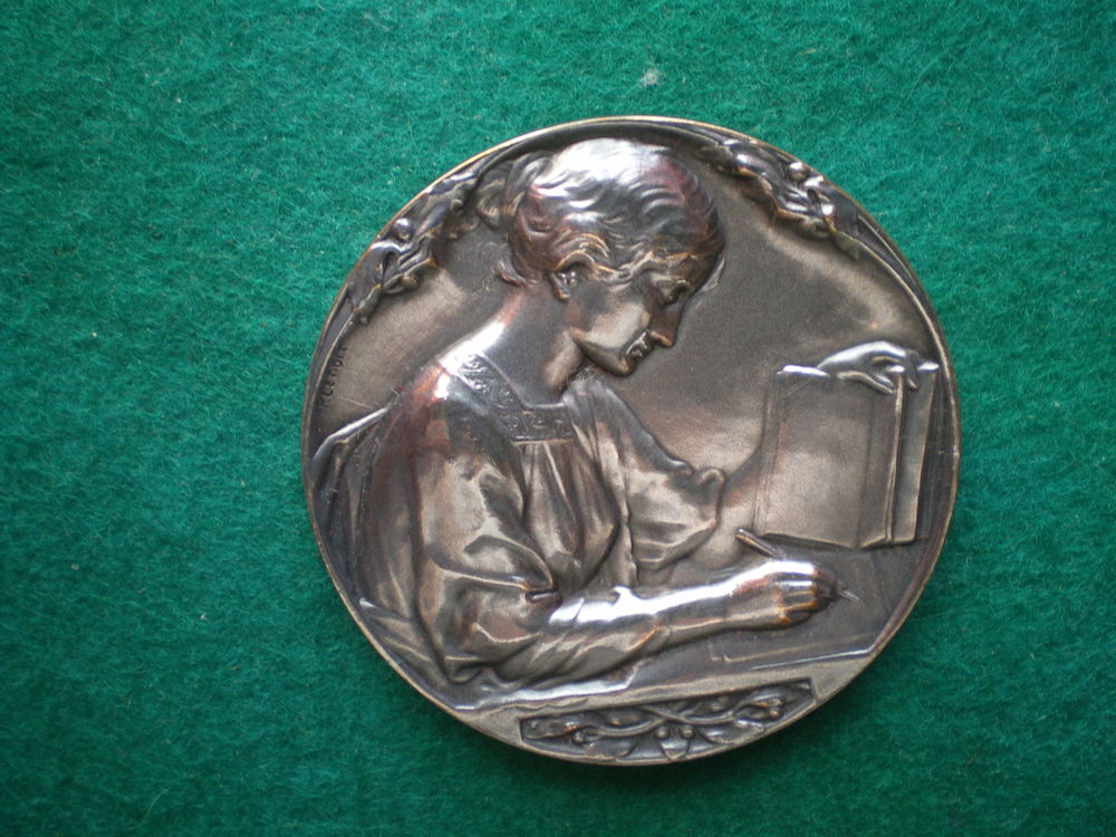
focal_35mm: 38
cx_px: 558
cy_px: 418
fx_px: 1225
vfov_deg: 37.7
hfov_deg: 49.0
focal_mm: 6.3
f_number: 3.1
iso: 125
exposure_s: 1/50
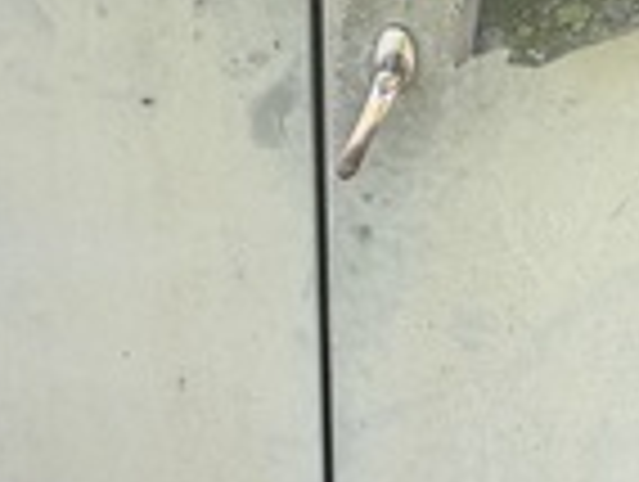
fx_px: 1165
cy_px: -153
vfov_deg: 21.1
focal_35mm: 63
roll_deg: +0.3
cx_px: 468
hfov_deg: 30.2
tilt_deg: -16.5
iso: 40
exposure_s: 1/535
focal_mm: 2.22
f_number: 2.2
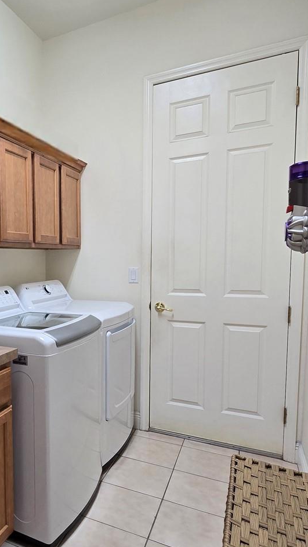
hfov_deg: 42.6
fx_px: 348
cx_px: 17
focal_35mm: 24
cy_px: 295
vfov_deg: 76.2
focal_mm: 2.2
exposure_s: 1/60.2
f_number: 2.2
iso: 125
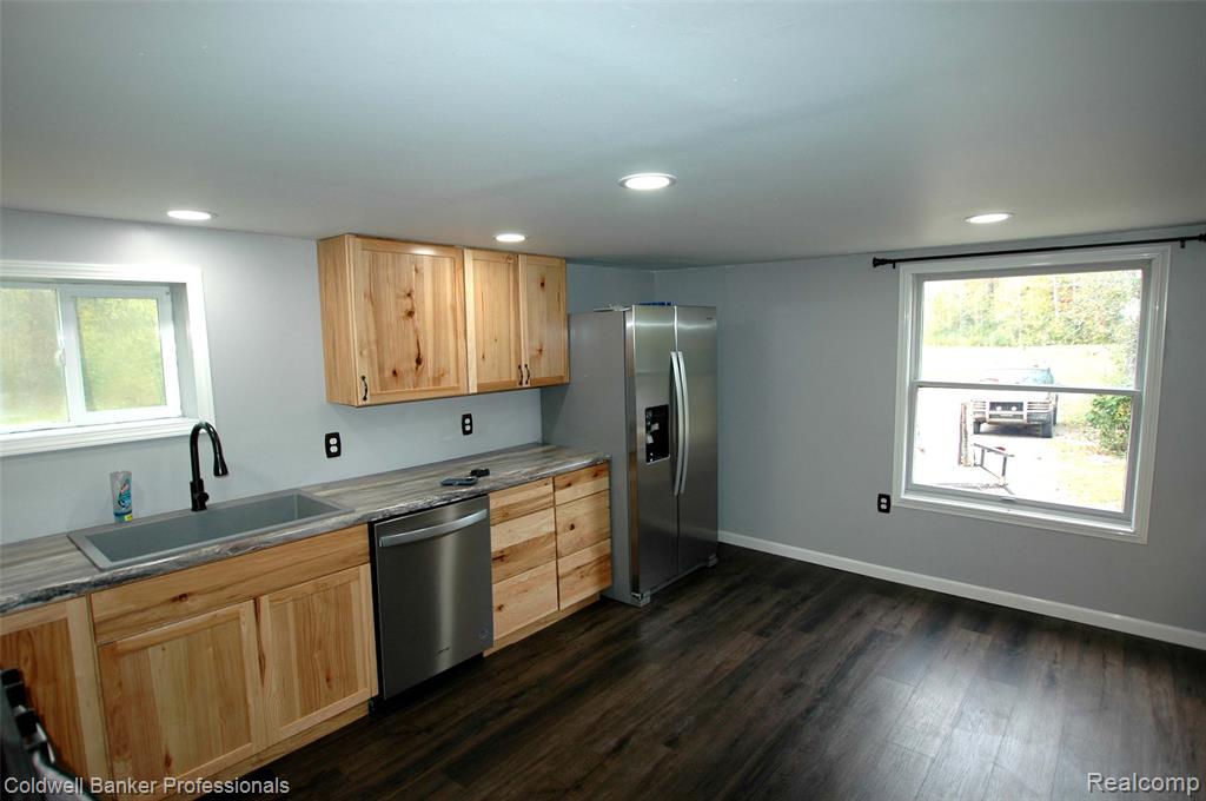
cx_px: 603
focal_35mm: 18
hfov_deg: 90.1
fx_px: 602
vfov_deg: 67.2
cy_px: 400
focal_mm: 12
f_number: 3.5
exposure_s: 1/80
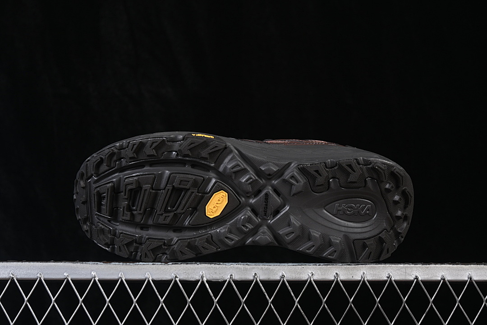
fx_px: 1015
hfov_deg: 27.0
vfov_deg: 18.2
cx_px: 244
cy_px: 162
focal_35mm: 75
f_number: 6.3
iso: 160
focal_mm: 50
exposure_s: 1/60
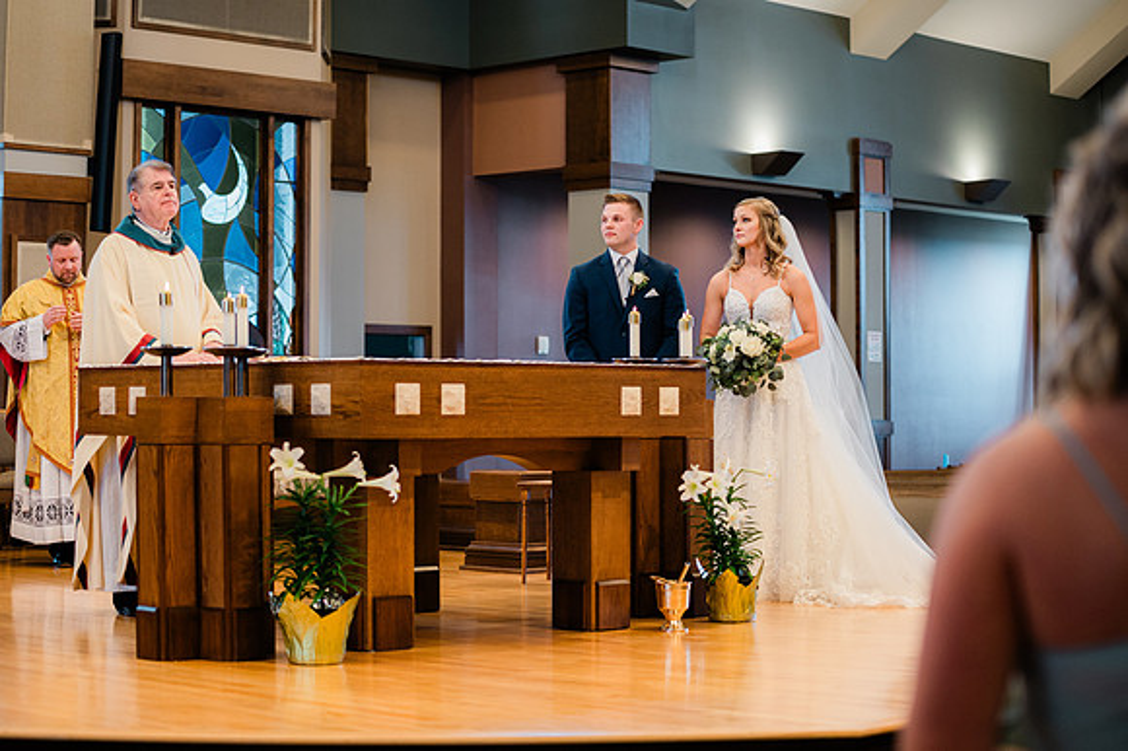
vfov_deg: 19.0
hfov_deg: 28.2
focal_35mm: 72
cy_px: 375
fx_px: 2247
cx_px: 572
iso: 1600
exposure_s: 1/250
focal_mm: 70
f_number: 2.8
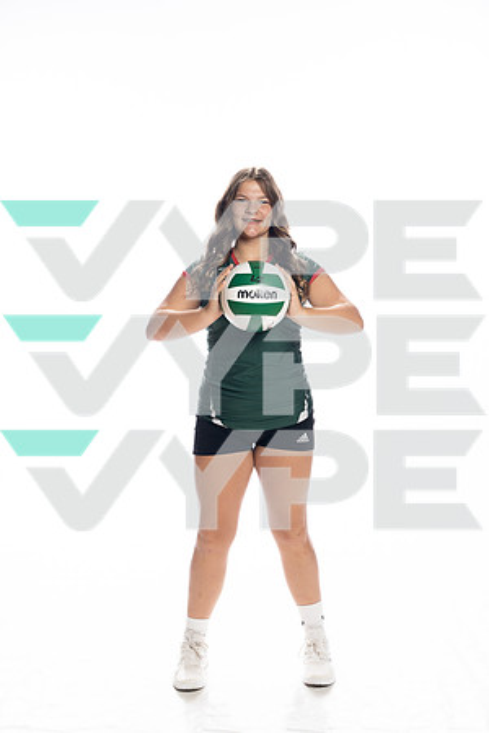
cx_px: 244
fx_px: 1019
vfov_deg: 39.6
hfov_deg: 27.0
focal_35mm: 50
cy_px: 366
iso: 400
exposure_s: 1/250
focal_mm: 50
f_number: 8
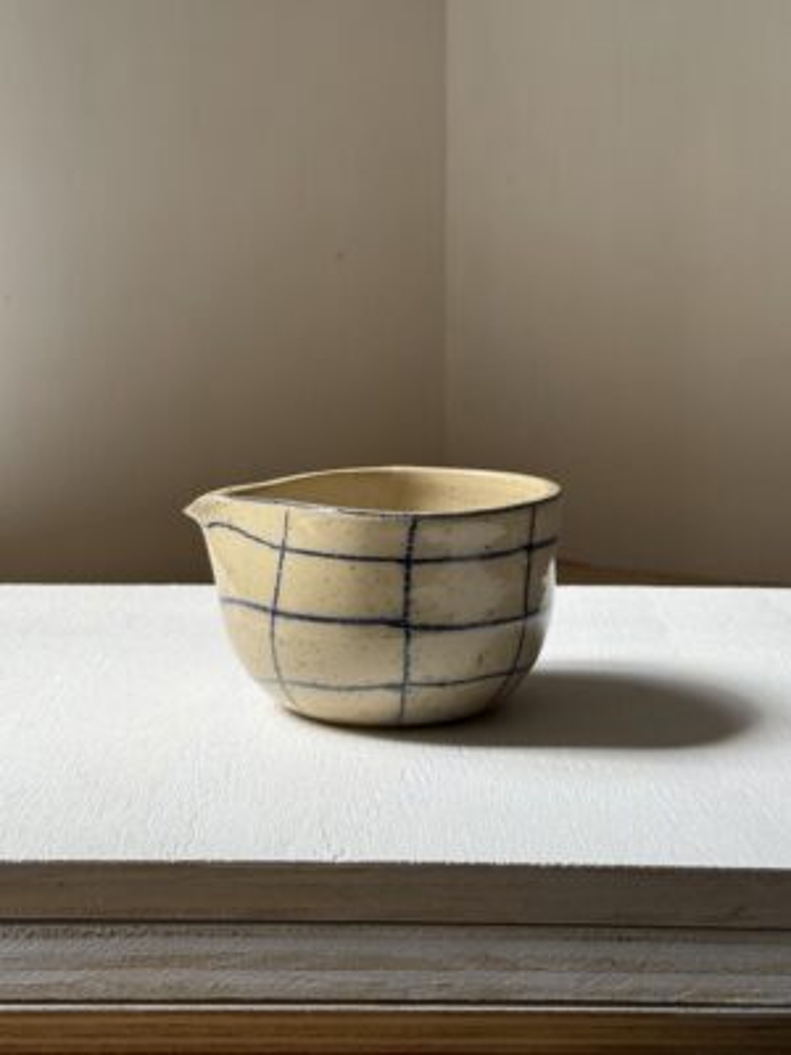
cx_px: 396
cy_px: 528
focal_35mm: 48
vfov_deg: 39.7
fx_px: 1462
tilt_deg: -6.0
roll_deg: -0.3
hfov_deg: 30.3
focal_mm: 6.76
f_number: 1.78
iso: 125
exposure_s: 1/242
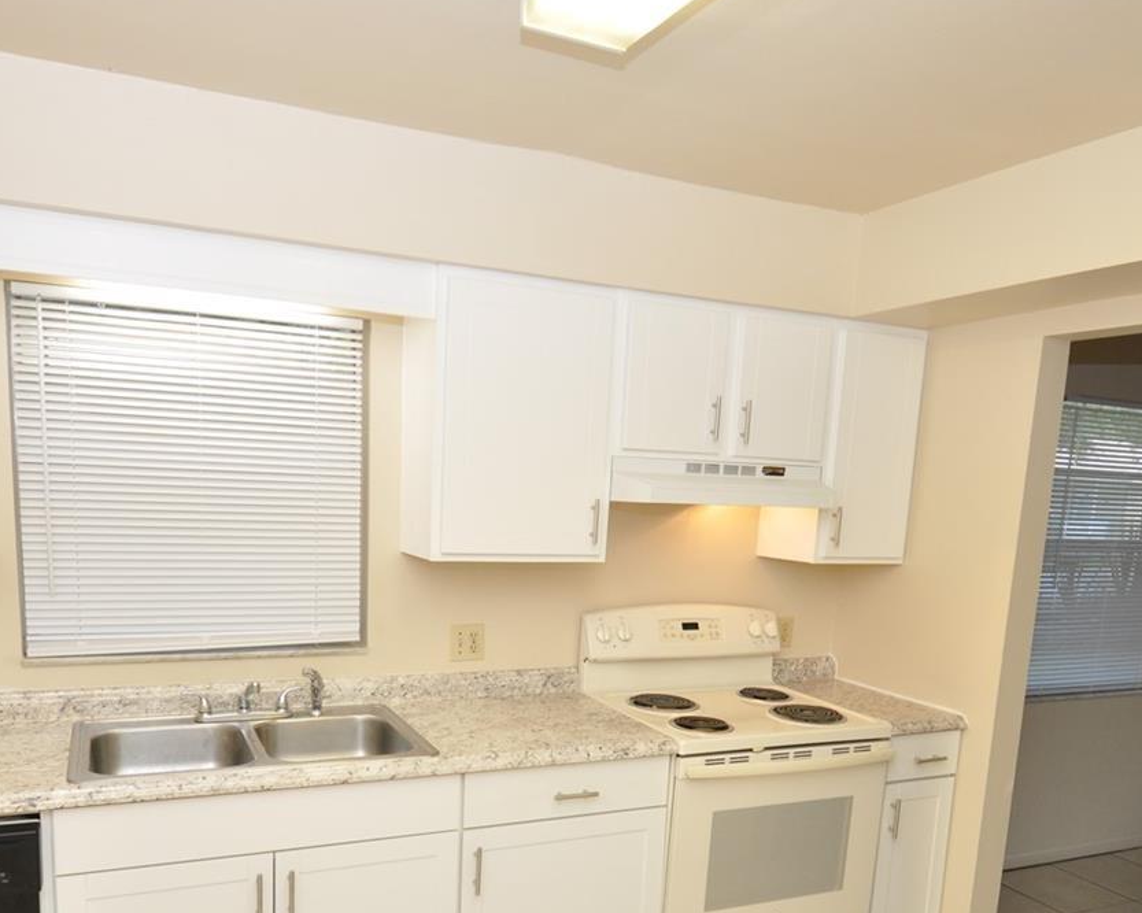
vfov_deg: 51.6
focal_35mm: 27
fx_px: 912
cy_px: 646
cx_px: 540
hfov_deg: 64.0
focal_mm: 10
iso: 400
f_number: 4.5
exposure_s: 1/80
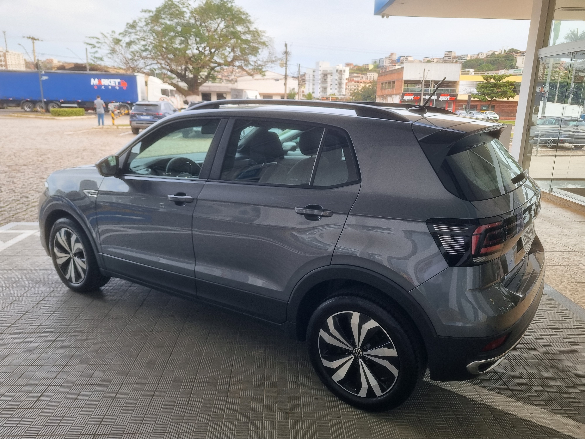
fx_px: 439
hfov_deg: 67.3
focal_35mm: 26
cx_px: 292
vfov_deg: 53.1
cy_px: 220
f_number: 1.8
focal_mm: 5.4
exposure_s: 1/170
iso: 50
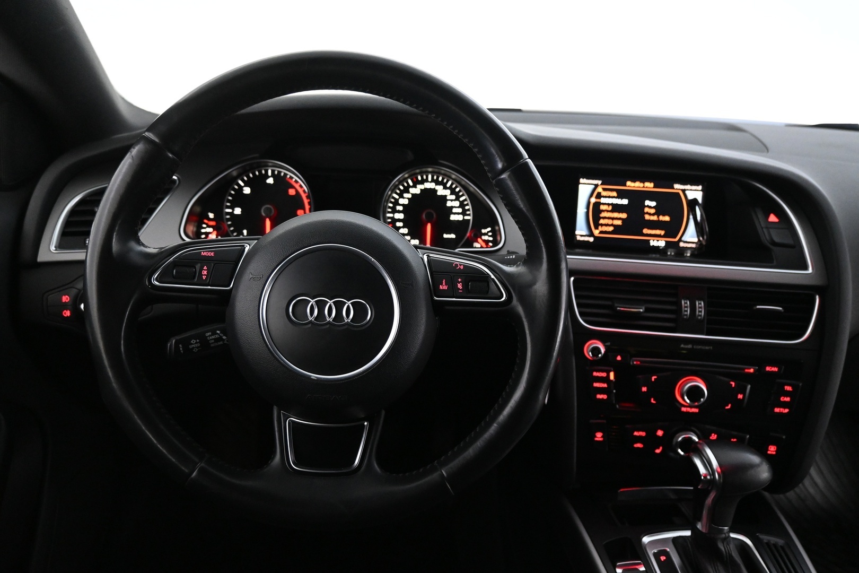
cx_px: 430
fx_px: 680
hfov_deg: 64.6
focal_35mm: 28
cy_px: 286
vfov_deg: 45.7
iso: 3600
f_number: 3.8
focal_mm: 19
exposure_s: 1/30
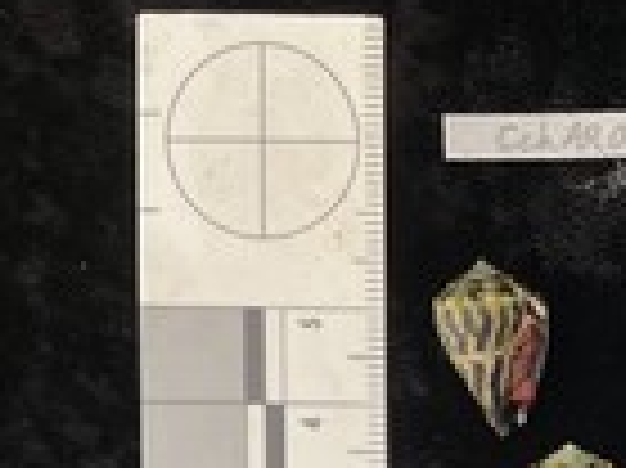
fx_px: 1319
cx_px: 775
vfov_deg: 19.2
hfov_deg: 24.0
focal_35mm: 73
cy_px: 529
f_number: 1.8
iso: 50
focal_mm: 3
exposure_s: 1/60
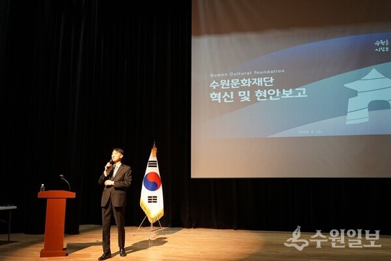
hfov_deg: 57.2
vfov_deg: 40.0
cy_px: 130
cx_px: 196
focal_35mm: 33
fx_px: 358
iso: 2500
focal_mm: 33
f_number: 4
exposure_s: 1/160
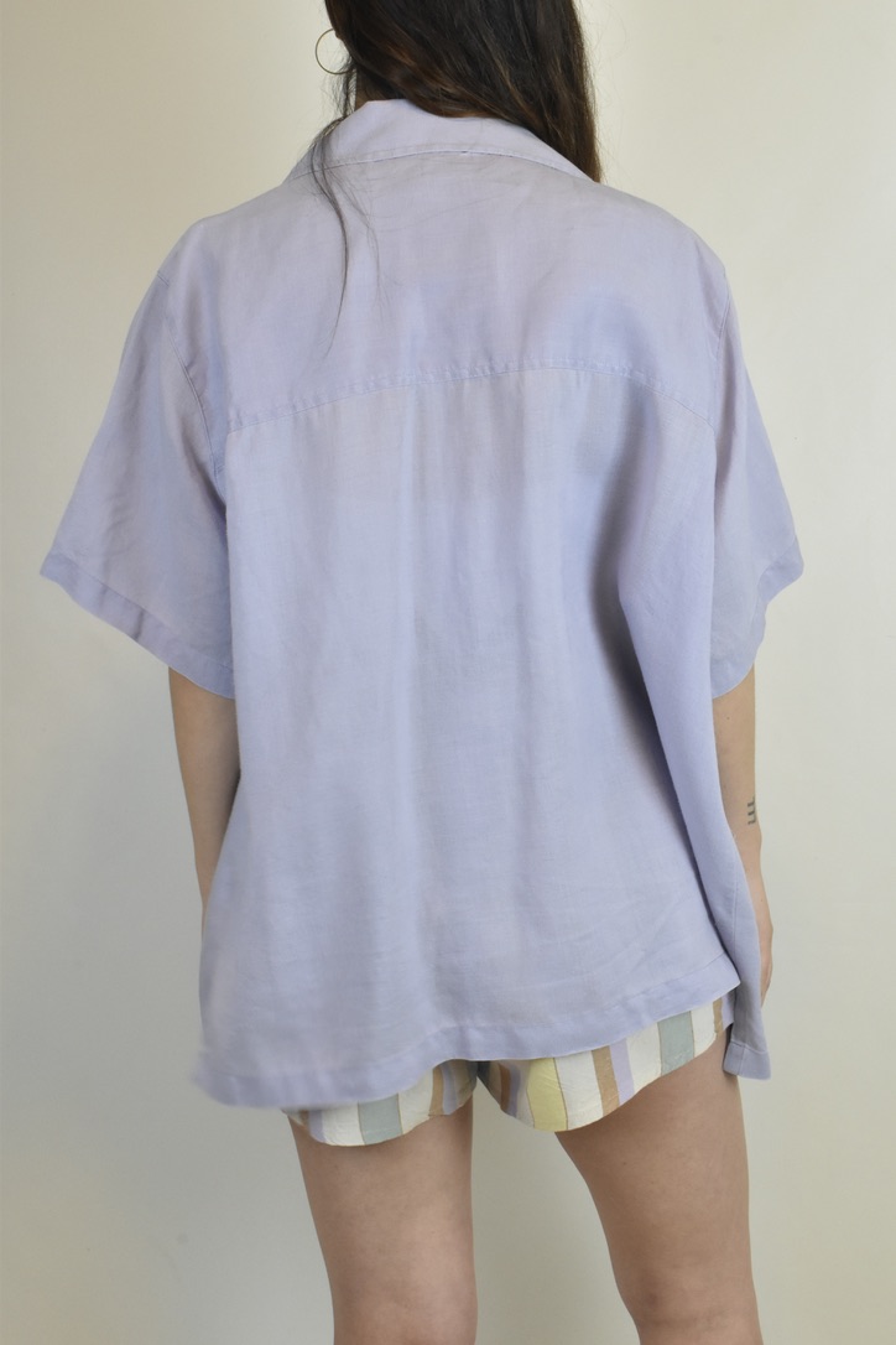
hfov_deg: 25.1
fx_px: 2016
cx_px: 448
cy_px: 672
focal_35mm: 54
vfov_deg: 36.9
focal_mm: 36
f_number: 18
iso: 1600
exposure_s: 1/40
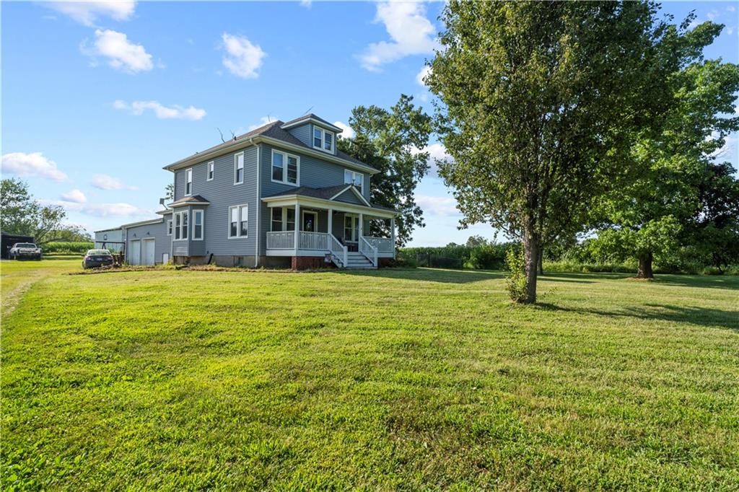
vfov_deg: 67.3
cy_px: 246
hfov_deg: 90.0
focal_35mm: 18
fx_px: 369
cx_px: 370
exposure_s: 1/40
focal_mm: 18
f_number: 9
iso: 200
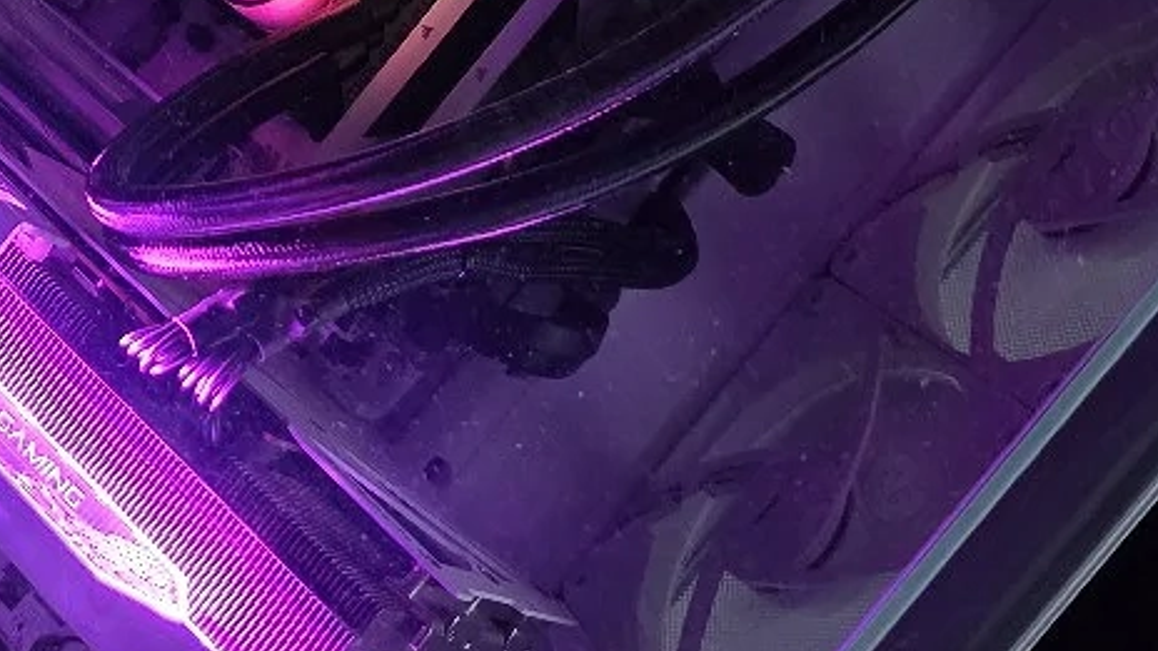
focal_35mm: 72
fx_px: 2211
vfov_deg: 16.5
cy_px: 69
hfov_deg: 28.7
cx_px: 230
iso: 1250
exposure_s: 1/101
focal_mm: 6.3
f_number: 1.7
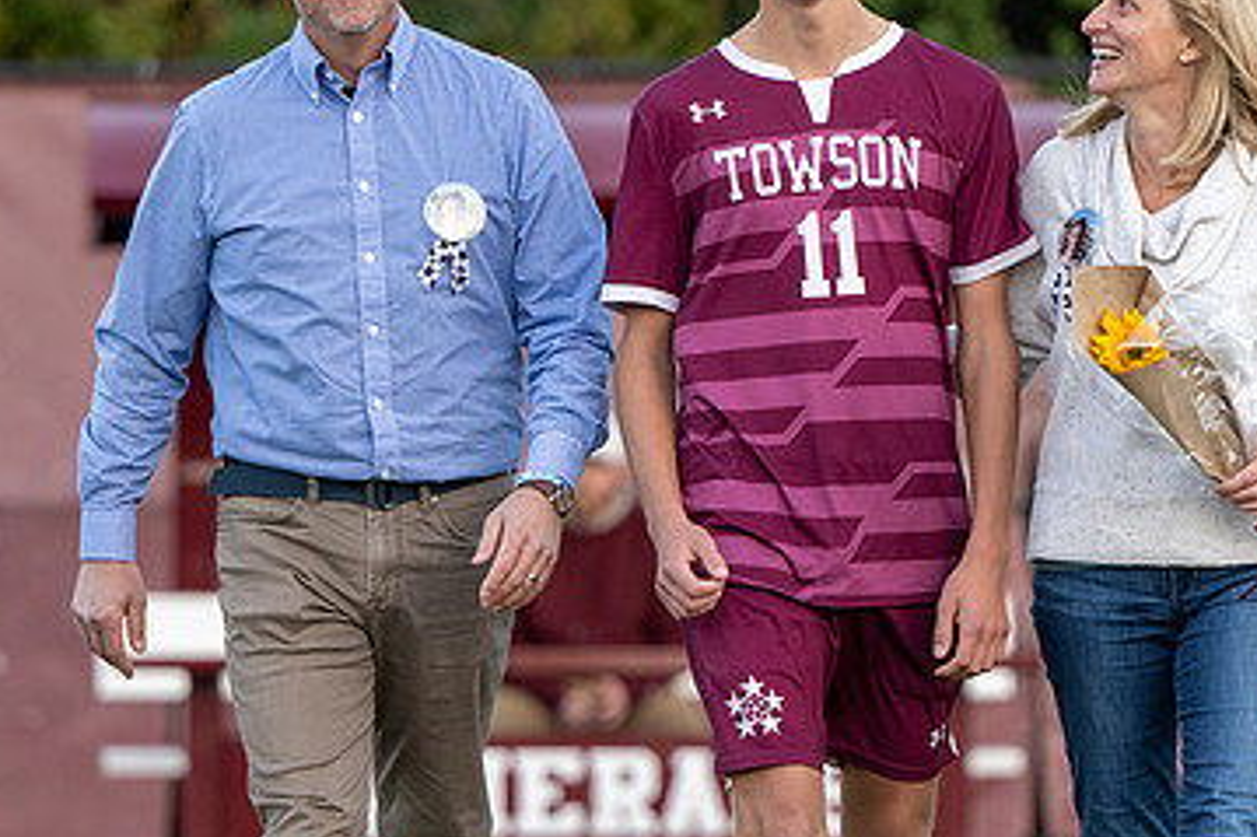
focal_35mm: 549
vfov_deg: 2.5
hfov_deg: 3.8
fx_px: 19160
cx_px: 1034
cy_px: 574
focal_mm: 200
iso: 720
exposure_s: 1/400
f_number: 3.5
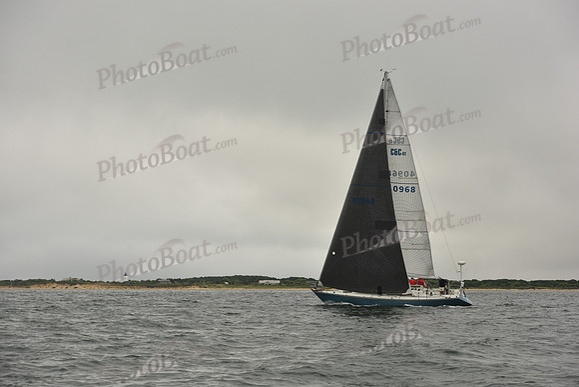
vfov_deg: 17.5
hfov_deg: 26.0
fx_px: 1255
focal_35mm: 78
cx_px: 290
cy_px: 194
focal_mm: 78
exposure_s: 1/1000
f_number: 6.3
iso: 320
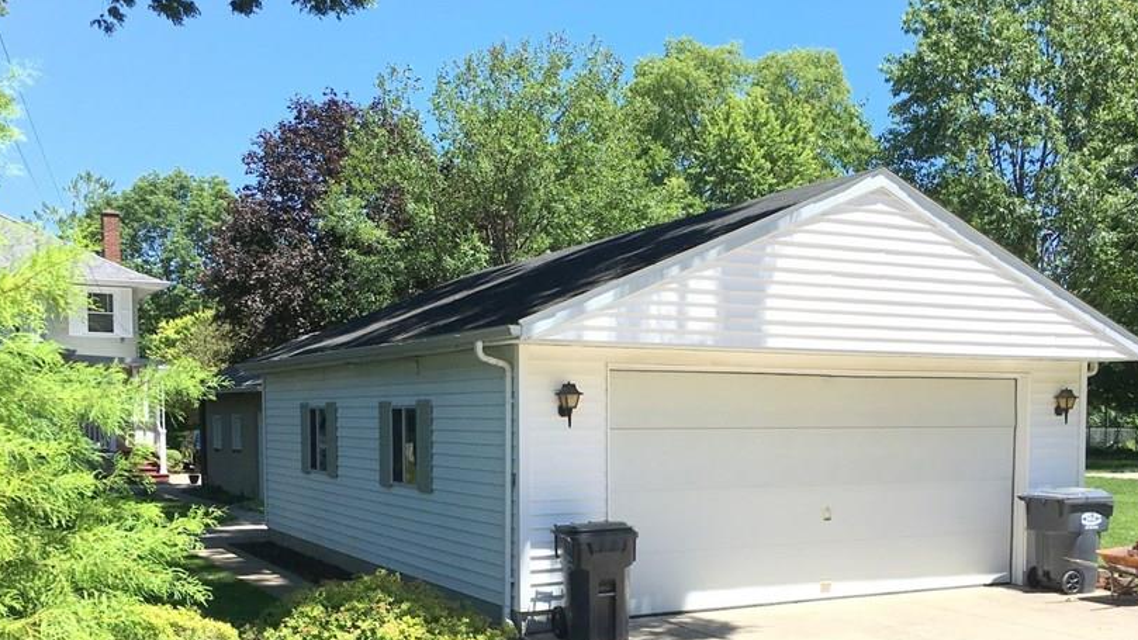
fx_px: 1207
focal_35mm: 40
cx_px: 618
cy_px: 492
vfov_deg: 29.2
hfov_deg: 50.4
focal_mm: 4.15
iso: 25
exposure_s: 1/1282
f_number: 2.2
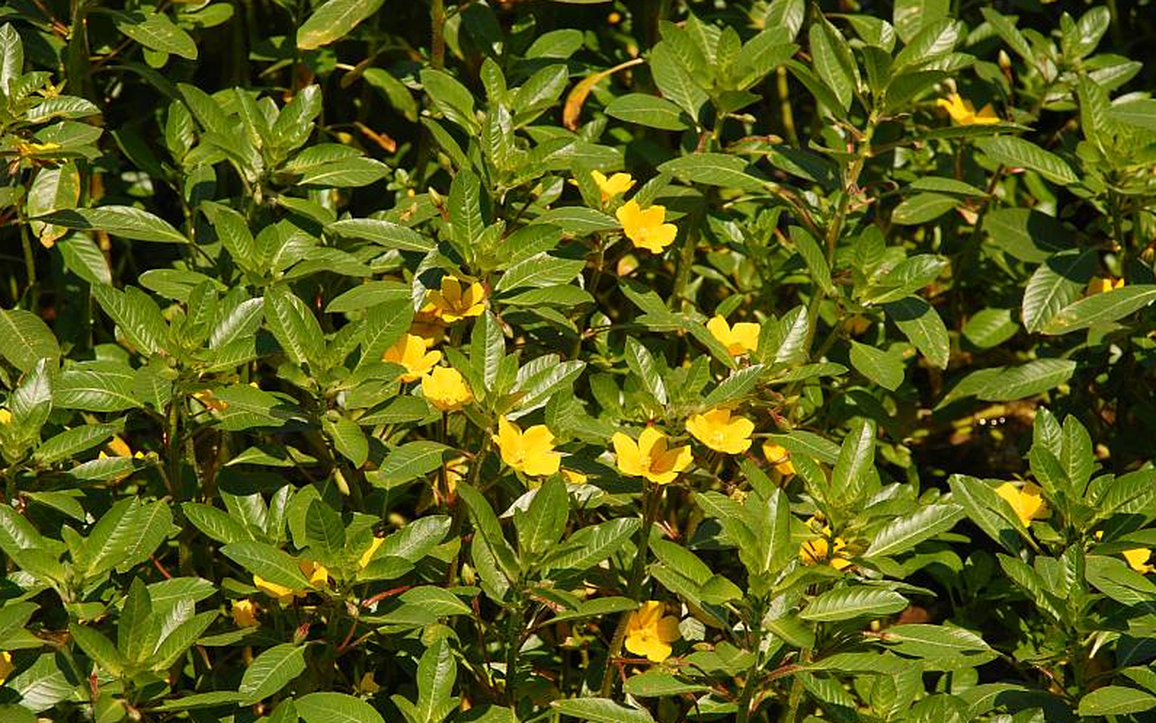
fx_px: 6066
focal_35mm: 193
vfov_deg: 6.8
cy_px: 386
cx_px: 577
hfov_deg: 10.9
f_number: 10
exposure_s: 1/250
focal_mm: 125
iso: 200
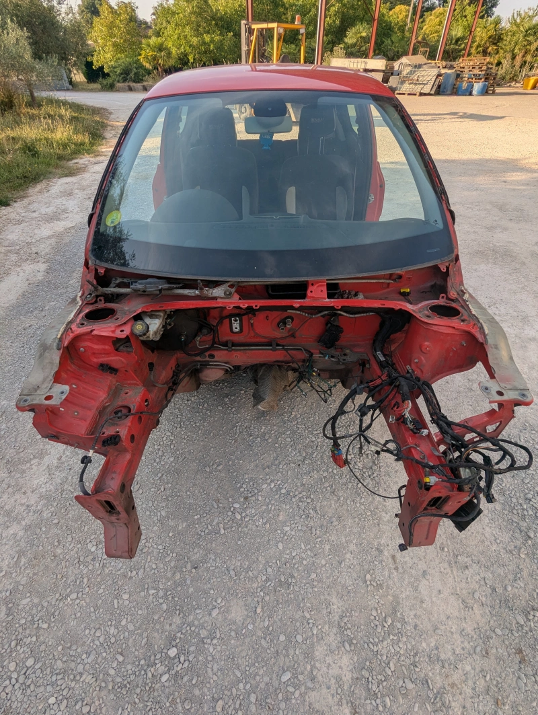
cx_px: 269
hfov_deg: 78.2
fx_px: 331
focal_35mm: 16
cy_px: 358
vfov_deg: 94.4
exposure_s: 1/720
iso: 50
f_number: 2.2
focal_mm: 2.35
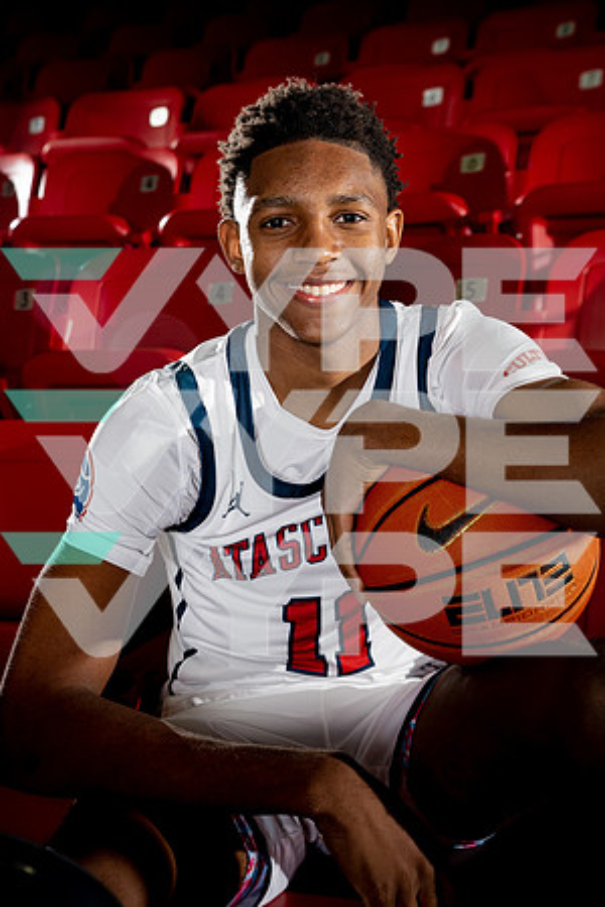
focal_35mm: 52
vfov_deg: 38.2
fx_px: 1311
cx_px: 302
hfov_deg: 26.0
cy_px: 454
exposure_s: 1/250
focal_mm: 52
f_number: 5.6
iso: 320
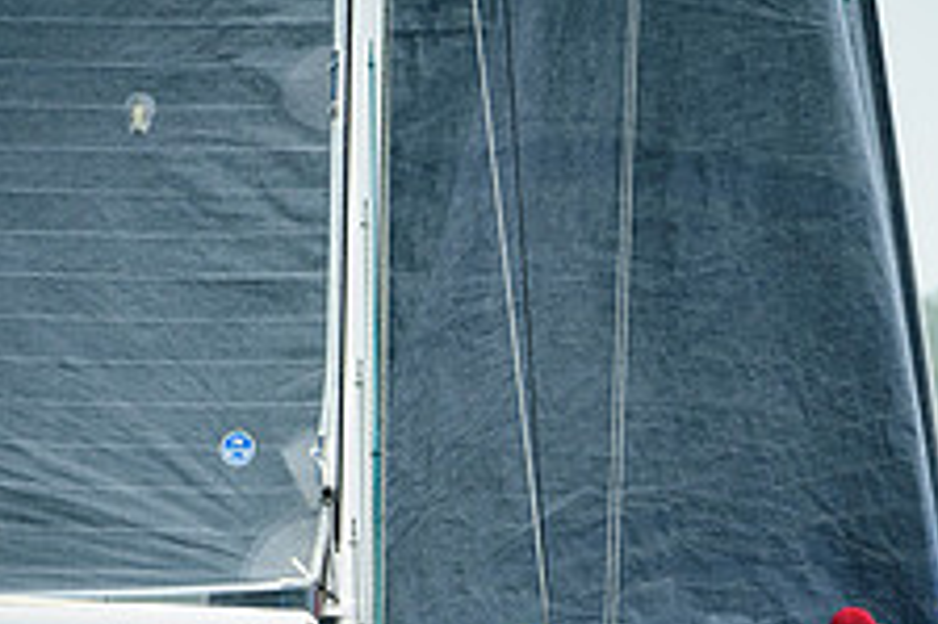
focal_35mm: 790
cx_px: 775
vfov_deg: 1.7
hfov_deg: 2.6
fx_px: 20568
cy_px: 762
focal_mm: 300
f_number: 5
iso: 640
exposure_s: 1/800
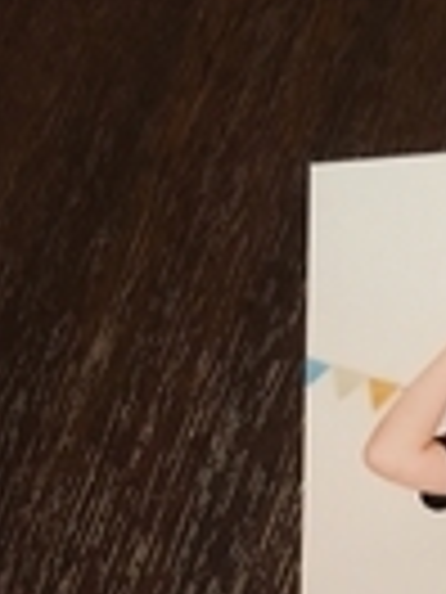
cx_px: 626
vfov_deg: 20.3
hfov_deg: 15.7
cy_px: 774
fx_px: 1512
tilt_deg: -75.5
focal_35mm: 88
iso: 100
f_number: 2.2
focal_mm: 4.15
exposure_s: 1/30
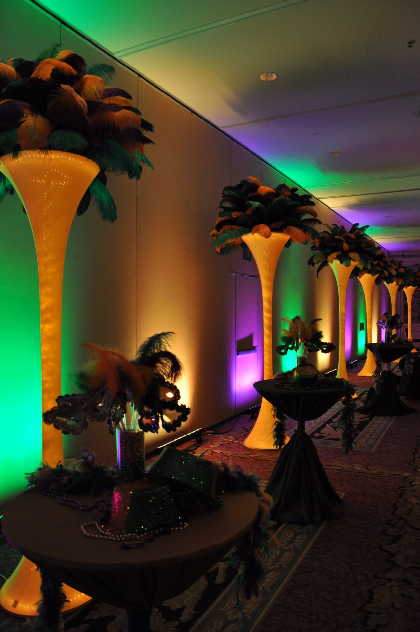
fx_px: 473
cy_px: 316
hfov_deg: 47.8
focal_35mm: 27
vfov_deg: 67.4
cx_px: 210
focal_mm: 18
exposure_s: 1/60
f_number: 5
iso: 800
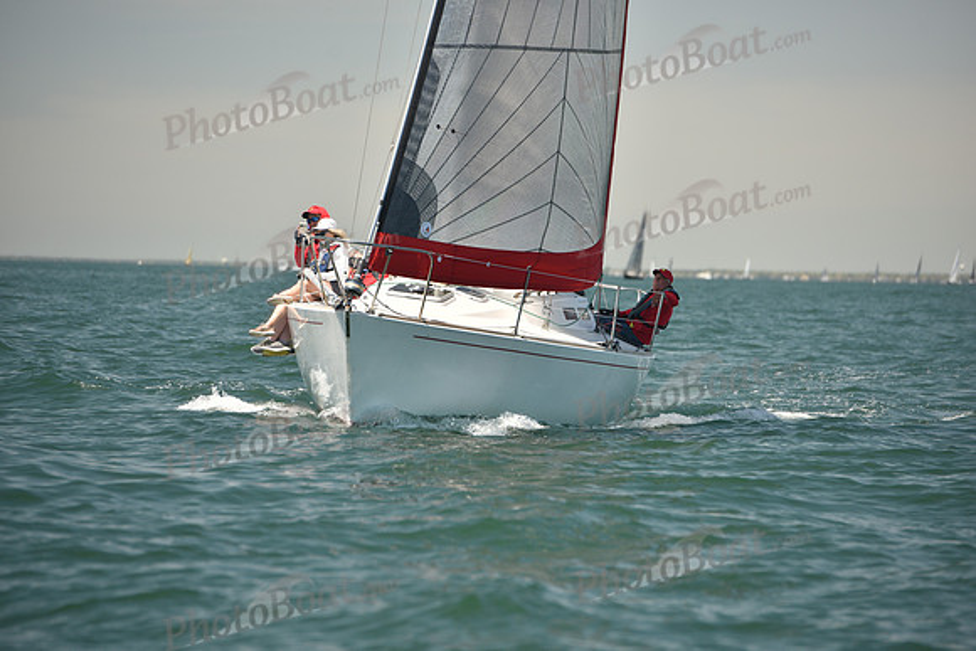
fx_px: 5423
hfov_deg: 10.3
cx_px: 488
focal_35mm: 200
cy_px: 326
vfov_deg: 6.9
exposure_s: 1/800
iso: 250
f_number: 4.5
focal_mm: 200
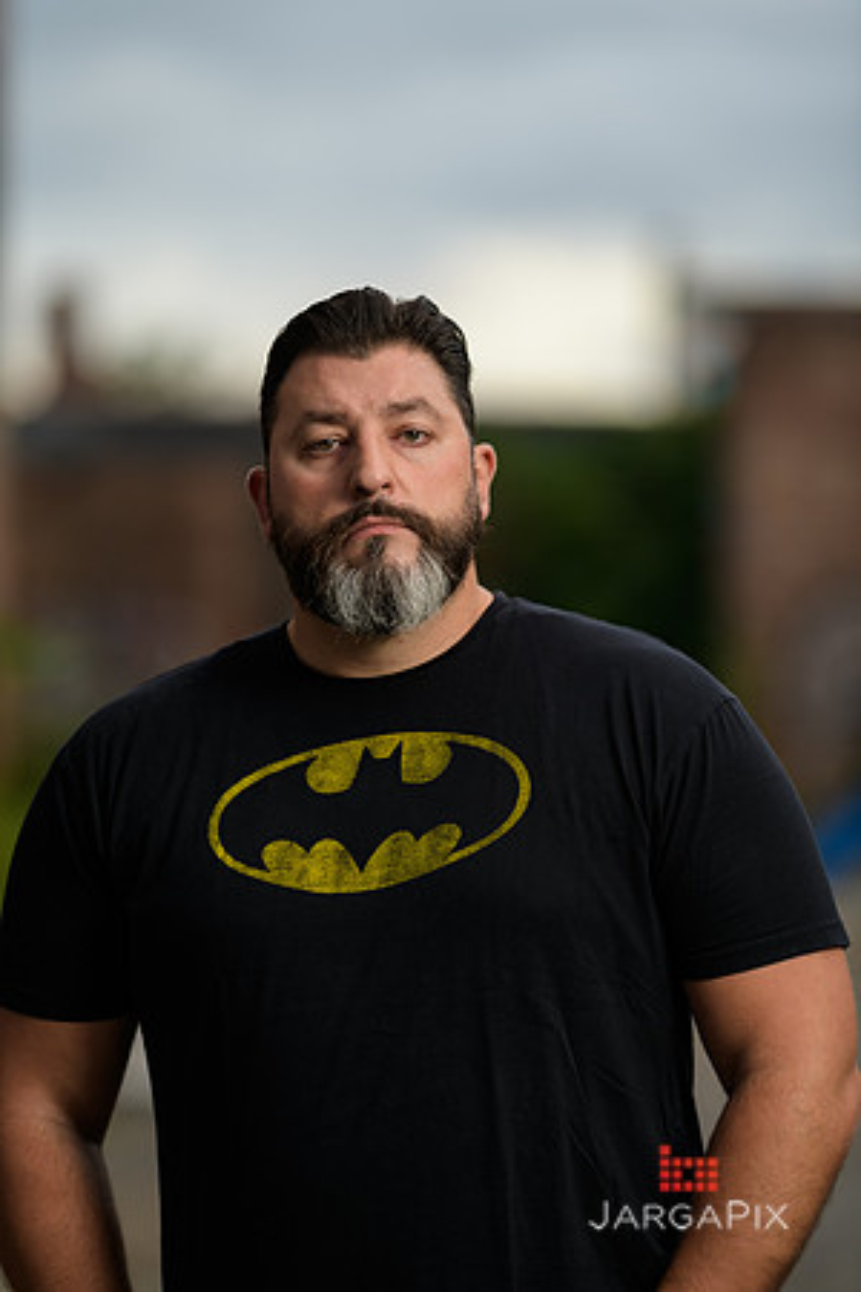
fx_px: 4843
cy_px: 646
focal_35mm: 135
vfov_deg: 15.2
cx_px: 430
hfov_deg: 10.2
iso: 200
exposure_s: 1/250
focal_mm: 135
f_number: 2
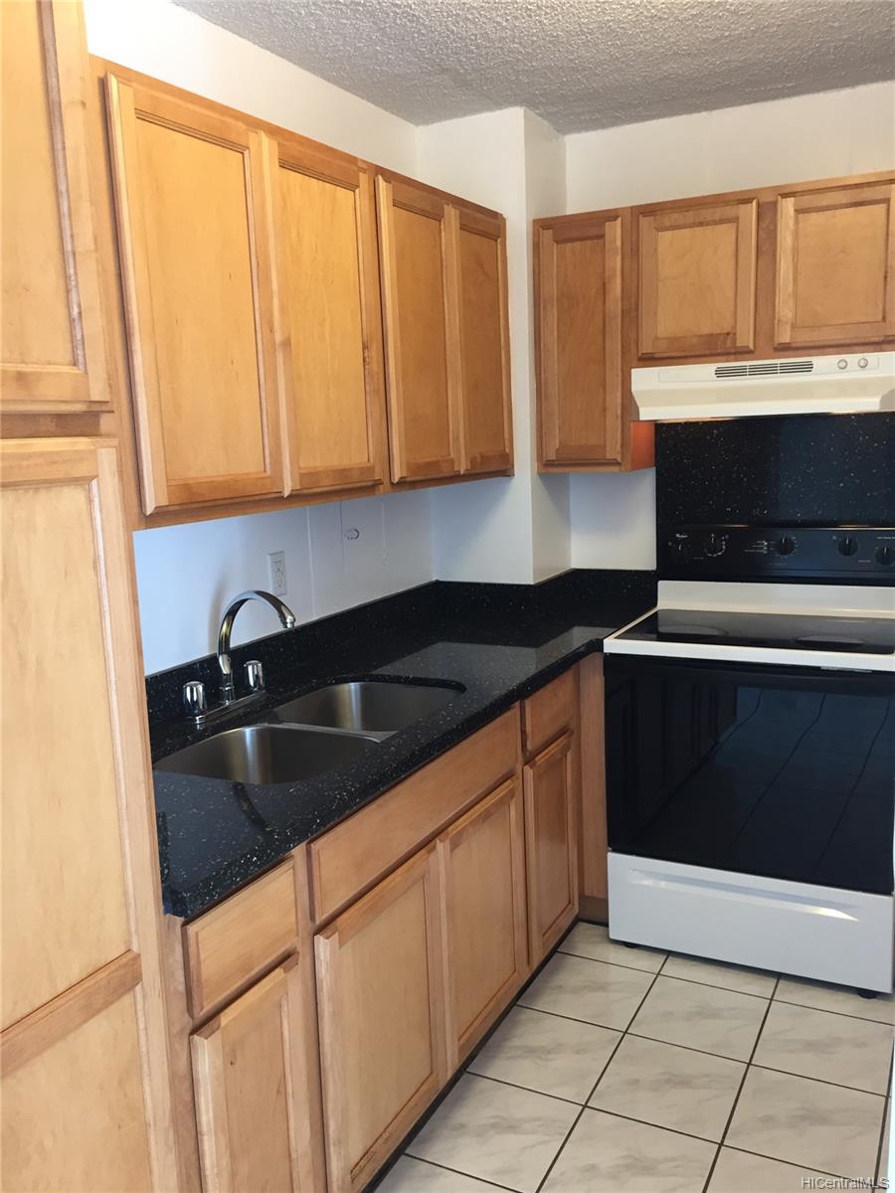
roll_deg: +0.4
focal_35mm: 29
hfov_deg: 48.2
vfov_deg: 61.7
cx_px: 448
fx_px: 1000
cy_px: 596
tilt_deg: -8.6
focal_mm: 4.15
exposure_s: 1/30
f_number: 2.2
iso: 64
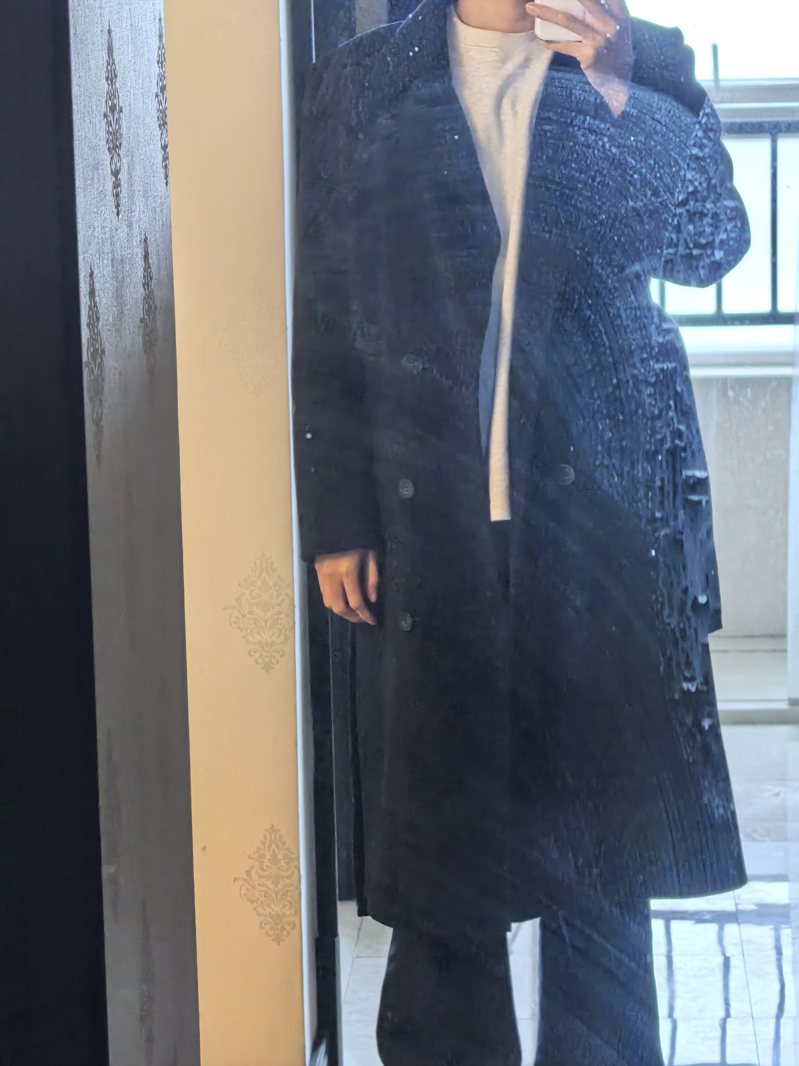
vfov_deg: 18.9
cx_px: 400
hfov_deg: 14.2
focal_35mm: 104
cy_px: 533
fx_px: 3201
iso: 800
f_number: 2.1
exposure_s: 1/100
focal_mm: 15
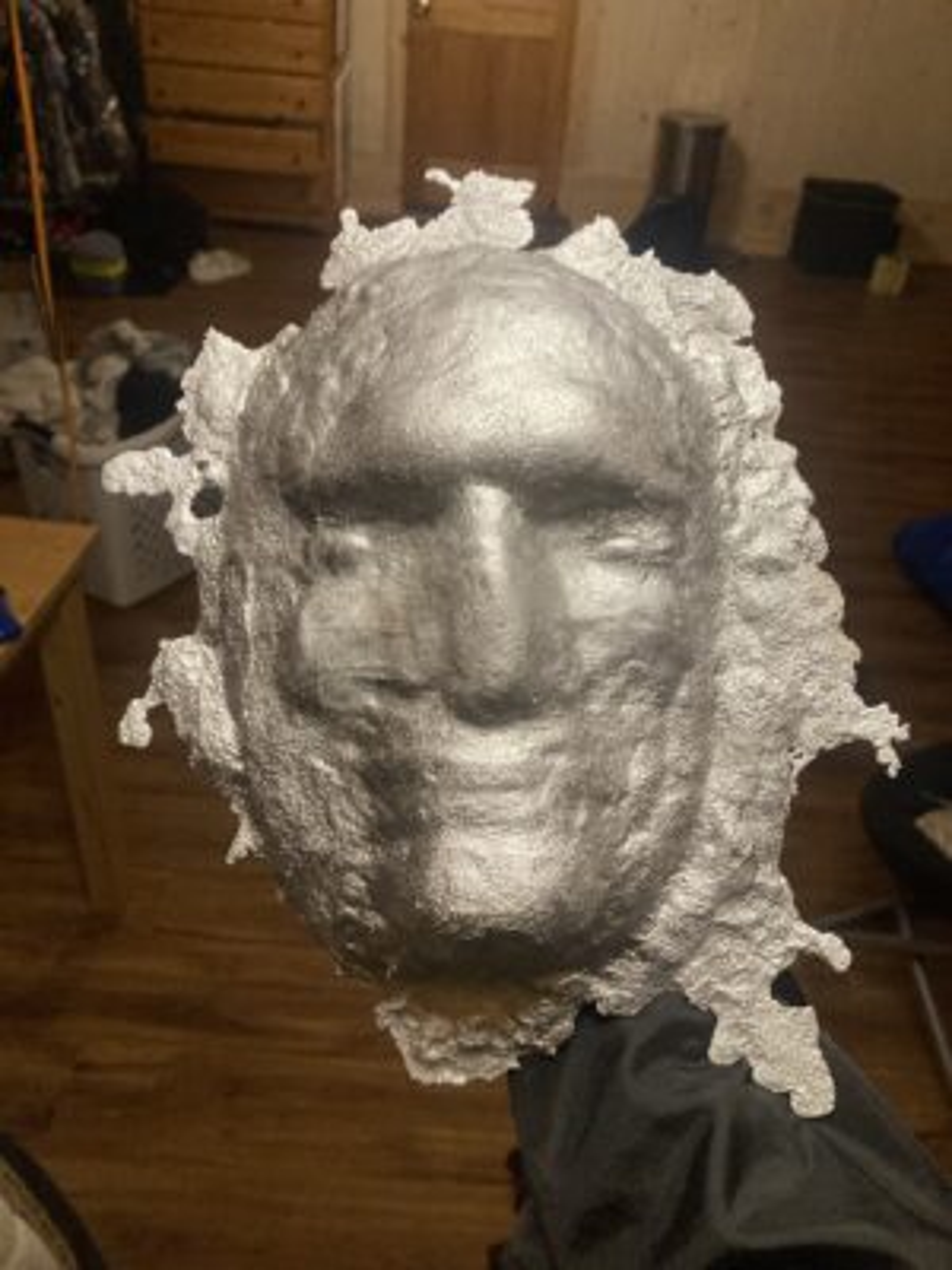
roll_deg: -5.4
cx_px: 476
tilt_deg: -32.7
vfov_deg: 63.4
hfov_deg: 49.7
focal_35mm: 28
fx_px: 1027
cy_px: 635
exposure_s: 1/50
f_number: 1.8
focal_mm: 3.99
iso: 320
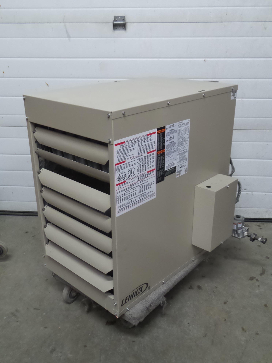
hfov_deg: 41.8
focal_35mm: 34
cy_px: 182
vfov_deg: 54.0
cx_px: 136
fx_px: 356
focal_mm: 6.2
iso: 400
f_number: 3
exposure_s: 1/13
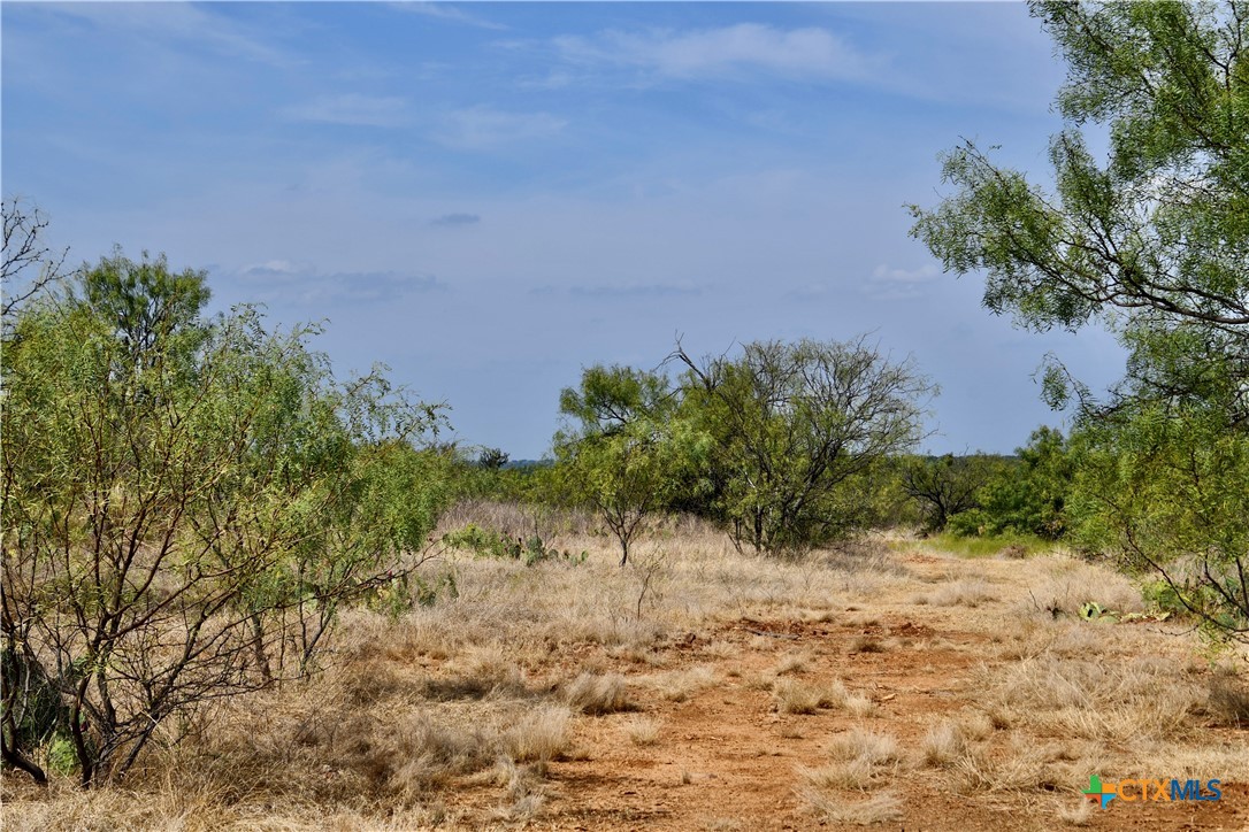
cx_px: 624
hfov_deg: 27.0
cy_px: 416
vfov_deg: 18.2
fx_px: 2602
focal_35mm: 75
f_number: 10
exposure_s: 1/400
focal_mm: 50
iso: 100
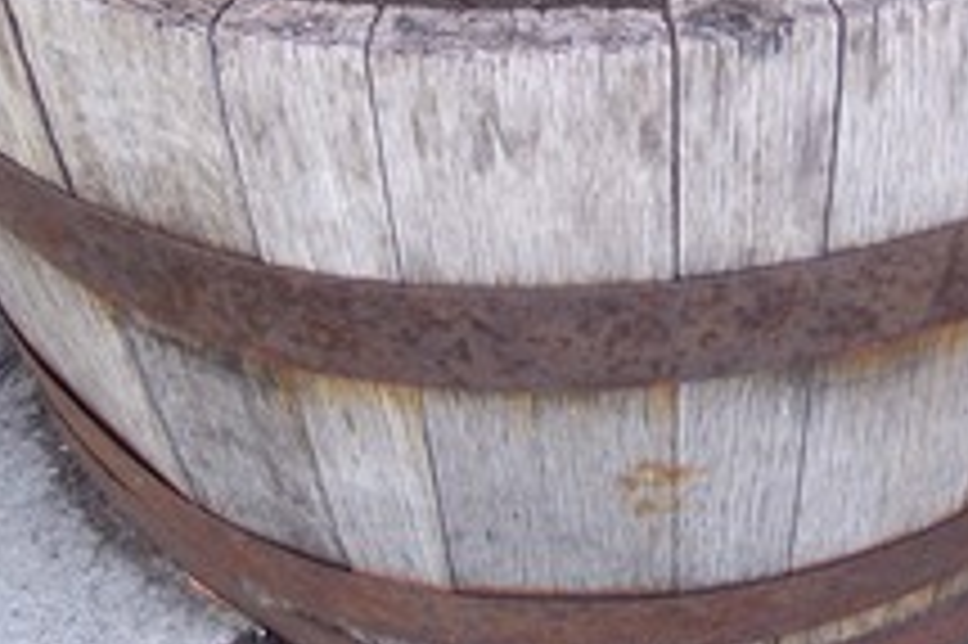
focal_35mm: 81
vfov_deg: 16.7
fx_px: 2176
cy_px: 113
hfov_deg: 24.7
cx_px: 765
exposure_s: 1/180
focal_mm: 8
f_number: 2.8
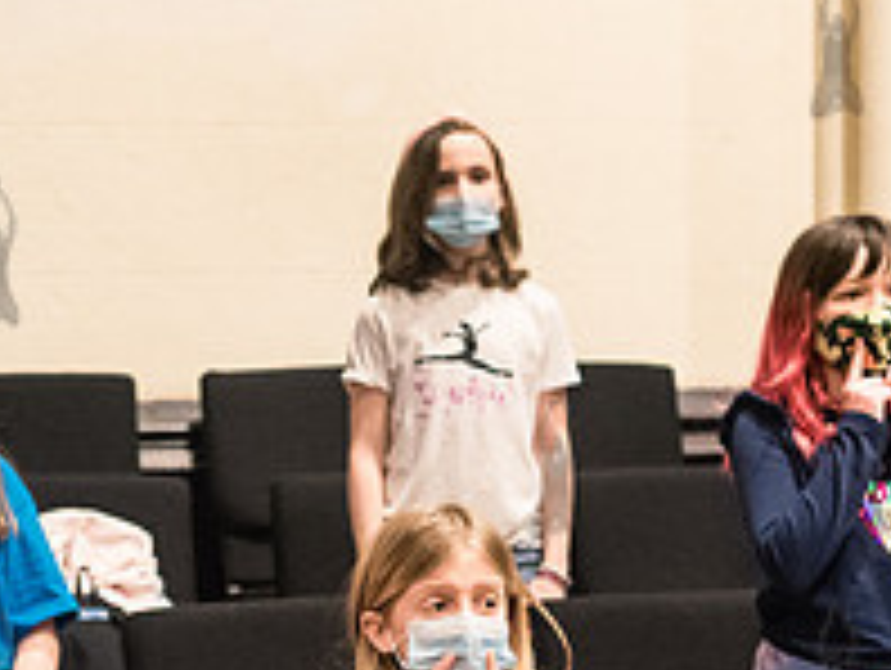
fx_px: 2964
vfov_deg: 12.7
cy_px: 747
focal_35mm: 115
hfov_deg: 16.9
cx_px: 161
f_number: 3.5
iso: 4000
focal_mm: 35
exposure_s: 1/125
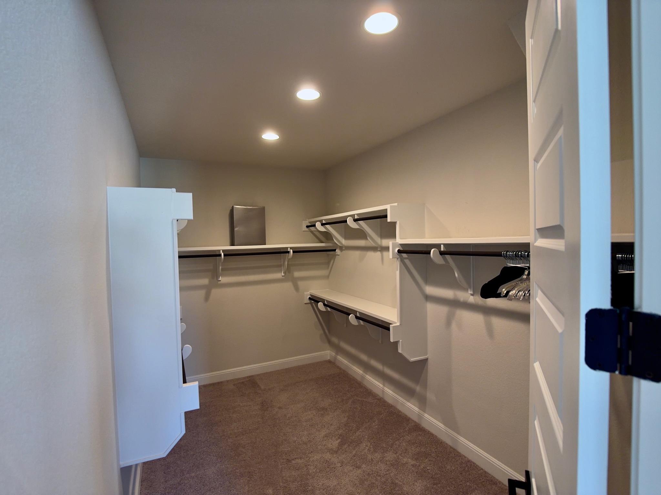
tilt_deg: -1.2
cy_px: 248
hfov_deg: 71.6
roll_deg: +1.6
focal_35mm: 24
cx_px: 330
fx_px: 458
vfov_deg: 56.8
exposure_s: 1/60
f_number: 1.78
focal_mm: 6.76
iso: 50
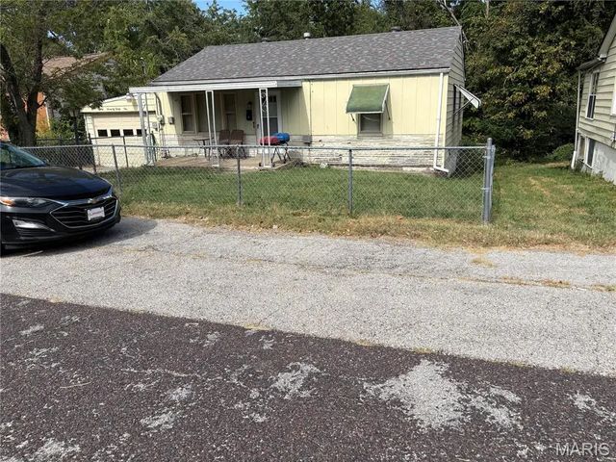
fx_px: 463
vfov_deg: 53.1
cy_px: 231
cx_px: 308
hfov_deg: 67.3
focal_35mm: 26
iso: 50
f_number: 1.6
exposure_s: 1/2364
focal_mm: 5.96
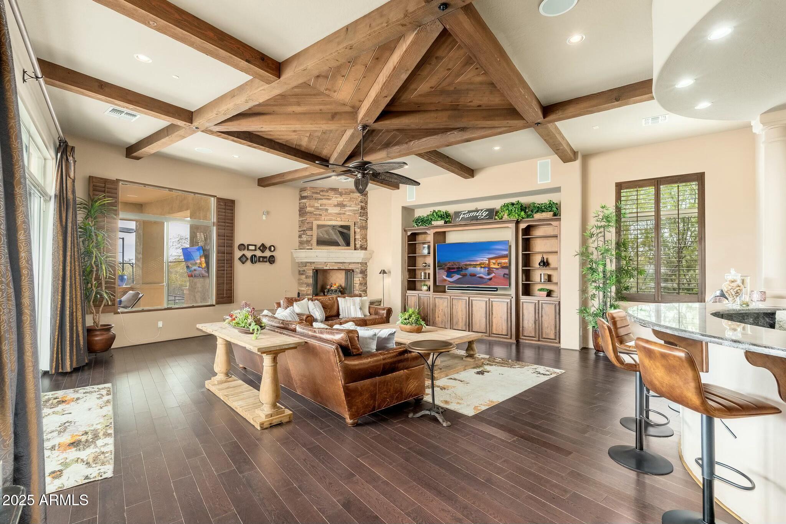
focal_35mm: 16
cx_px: 393
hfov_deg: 95.0
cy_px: 262
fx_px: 360
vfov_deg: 72.0
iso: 250
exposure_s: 1/250
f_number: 8
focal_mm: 16.5
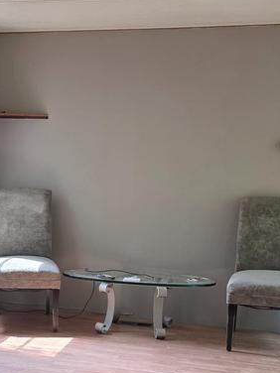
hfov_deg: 21.9
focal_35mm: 66
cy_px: 255
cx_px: 49
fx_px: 712
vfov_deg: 29.1
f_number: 1.7
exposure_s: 1/120
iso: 160
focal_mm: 6.3
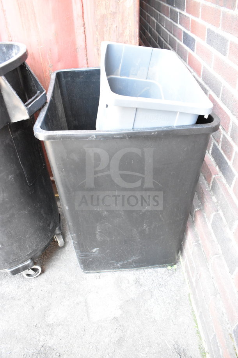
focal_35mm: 27
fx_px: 268
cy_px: 179
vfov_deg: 67.4
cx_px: 119
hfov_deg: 47.9
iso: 6400
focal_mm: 18
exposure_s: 1/125
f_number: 5.6
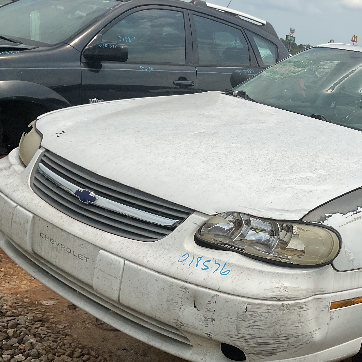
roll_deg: -11.1
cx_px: 310
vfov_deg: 36.6
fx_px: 544
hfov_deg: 35.1
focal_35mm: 46
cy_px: 227
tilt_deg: -15.0
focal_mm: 3
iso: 16
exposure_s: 1/3125
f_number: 1.8
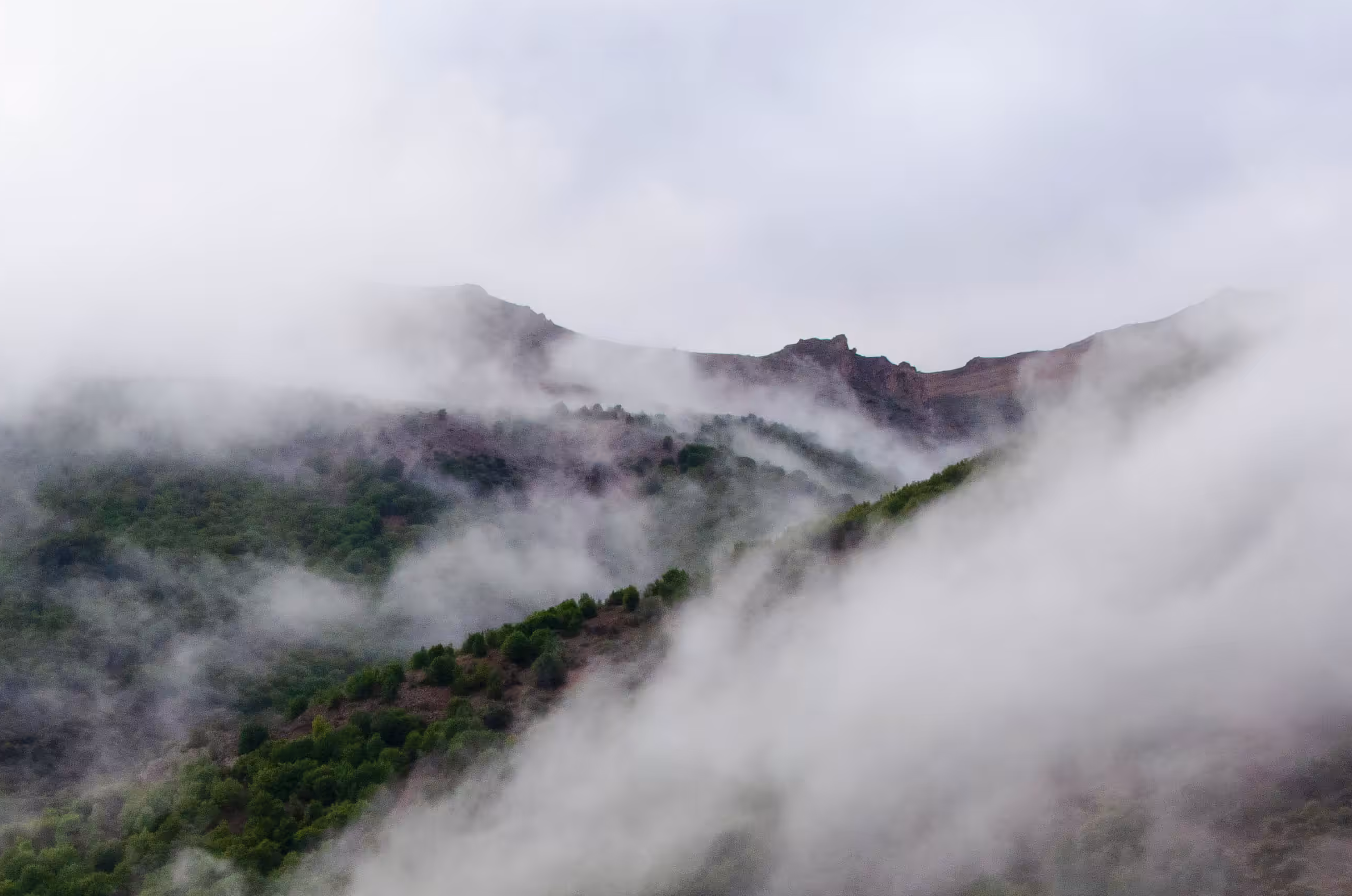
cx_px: 388
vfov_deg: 18.1
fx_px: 2773
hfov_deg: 27.1
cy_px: 799
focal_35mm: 74
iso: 1600
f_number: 13
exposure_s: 1/640
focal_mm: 26
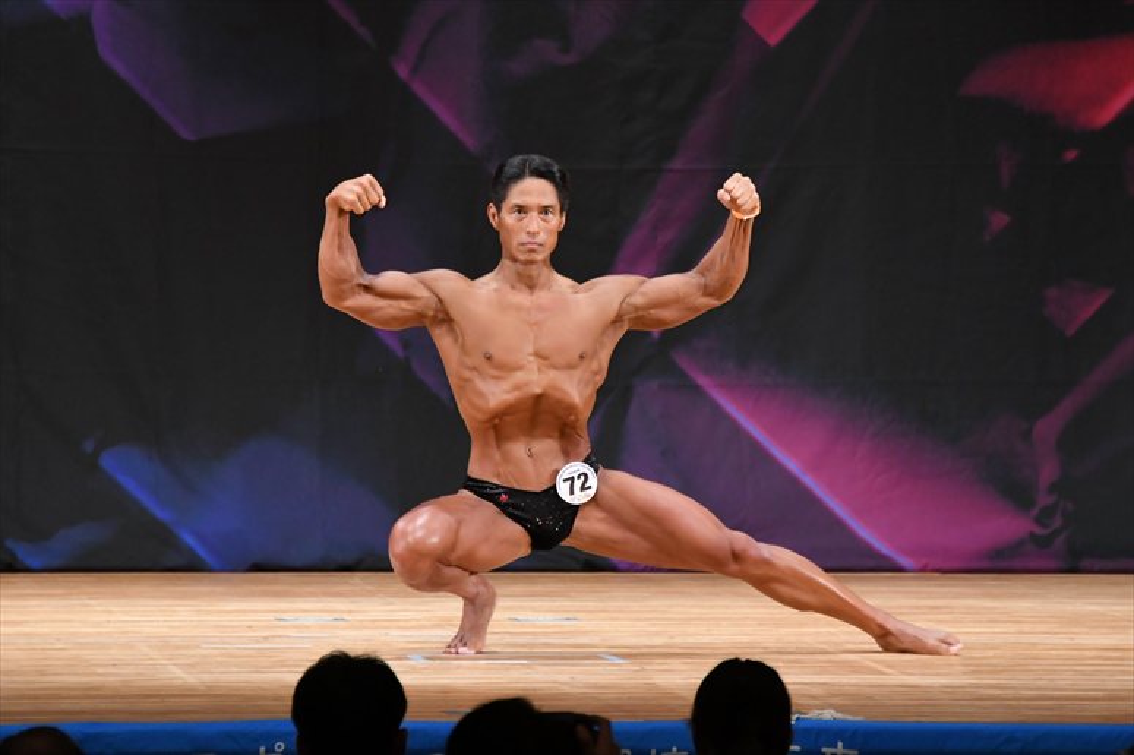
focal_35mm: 300
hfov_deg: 6.9
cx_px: 567
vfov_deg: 4.6
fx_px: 9446
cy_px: 378
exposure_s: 1/400
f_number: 5.6
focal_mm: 200
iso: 3200
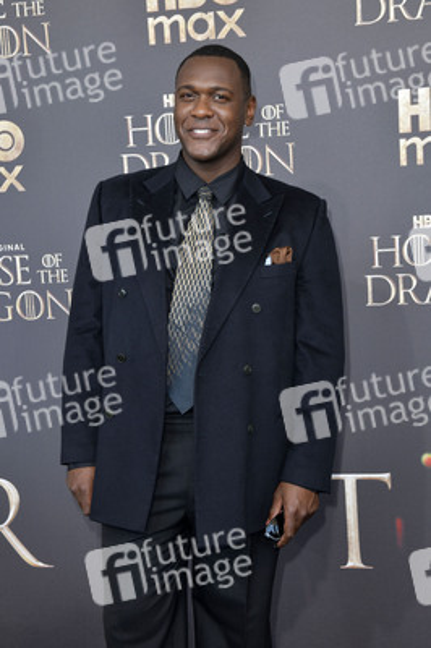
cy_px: 324
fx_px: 863
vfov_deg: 41.1
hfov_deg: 28.0
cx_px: 216
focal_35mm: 48
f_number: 6.3
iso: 400
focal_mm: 48
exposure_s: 1/200
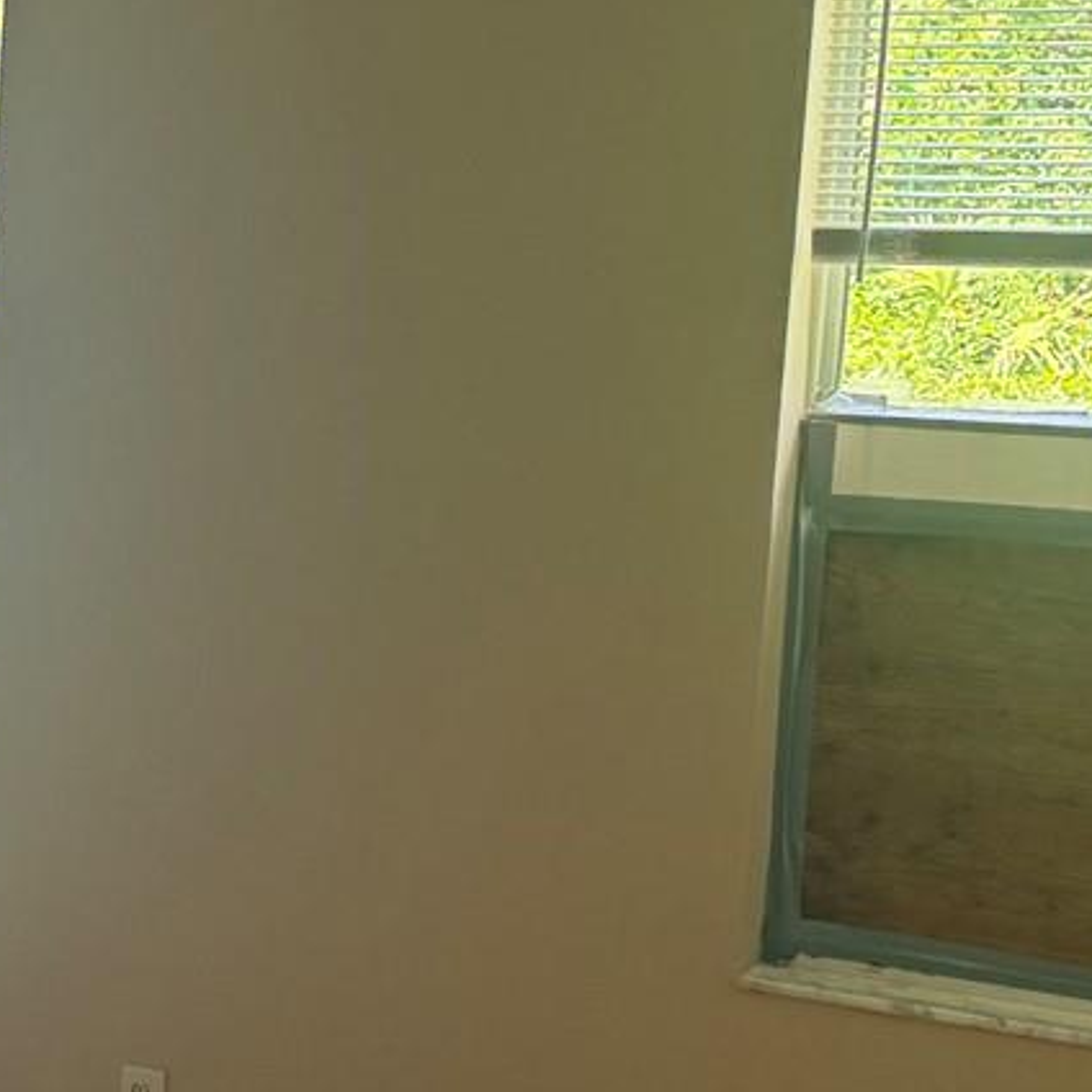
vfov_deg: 21.6
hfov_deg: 19.9
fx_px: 2855
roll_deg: -2.8
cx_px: -322
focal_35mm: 80
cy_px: 585
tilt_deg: -5.4
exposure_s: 1/176
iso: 160
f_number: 1.78
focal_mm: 6.76
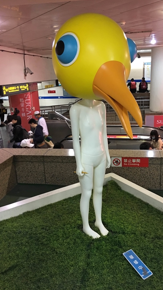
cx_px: 101
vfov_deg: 61.0
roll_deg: +1.8
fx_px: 246
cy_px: 144
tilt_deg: -15.8
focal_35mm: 32
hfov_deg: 36.5
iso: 100
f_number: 2.2
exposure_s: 1/15
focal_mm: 4.15
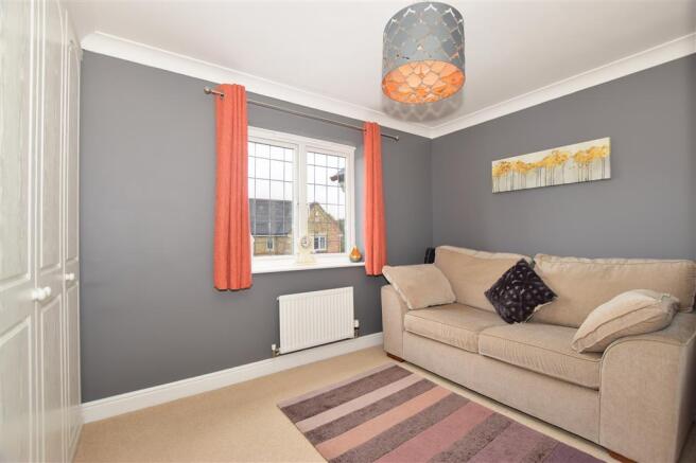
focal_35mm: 15
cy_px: 232
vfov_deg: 77.3
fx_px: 290
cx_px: 348
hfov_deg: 100.4
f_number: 5.6
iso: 400
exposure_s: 1/13
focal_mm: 10
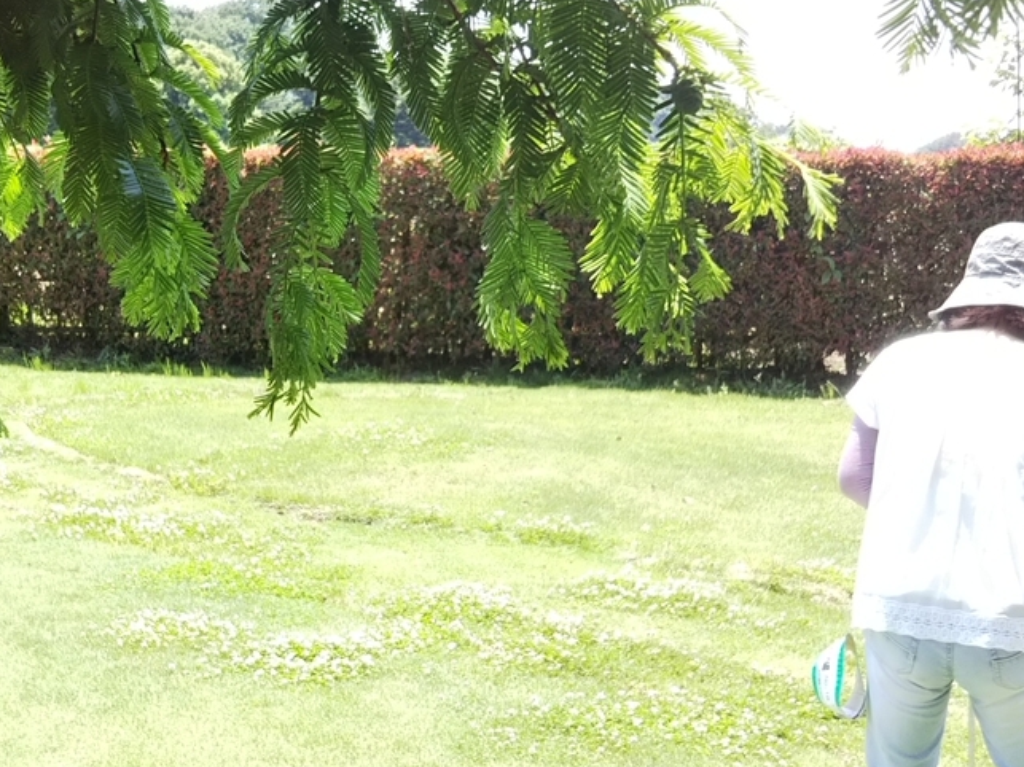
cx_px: 424
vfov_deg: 26.0
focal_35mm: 56
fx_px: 1656
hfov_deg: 34.3
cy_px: 508
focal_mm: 4
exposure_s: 1/214
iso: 20
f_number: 2.2
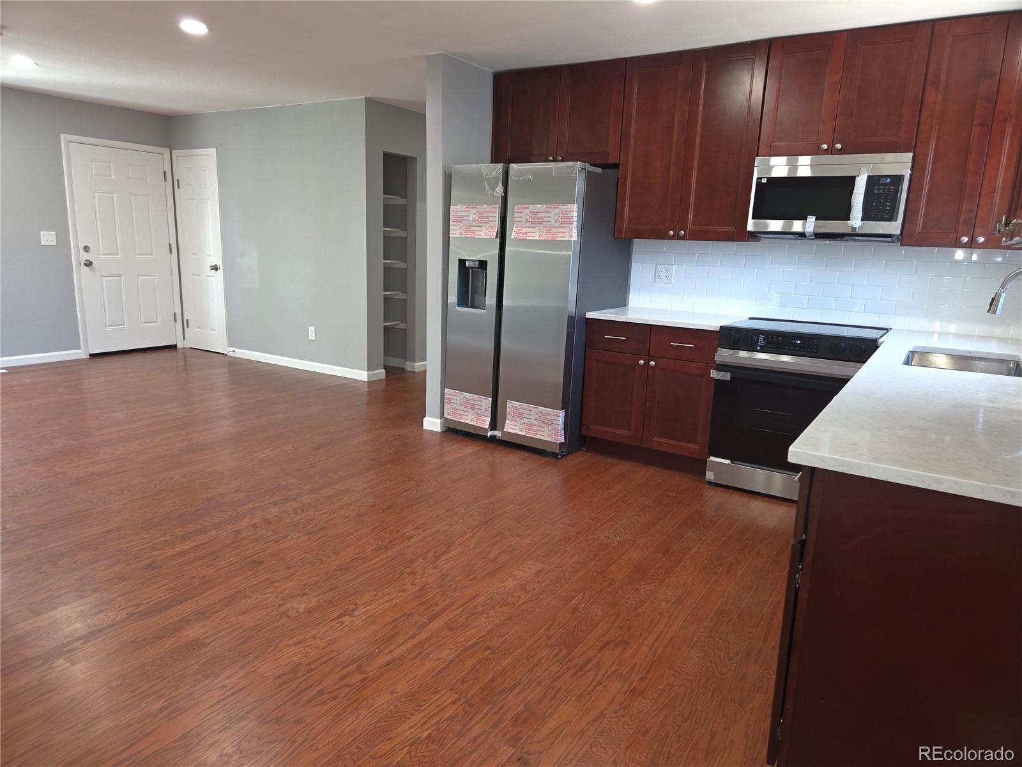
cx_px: 511
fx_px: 679
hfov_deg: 73.9
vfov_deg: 58.9
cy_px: 384
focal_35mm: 23
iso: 320
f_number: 1.8
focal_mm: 5.4
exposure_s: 1/60
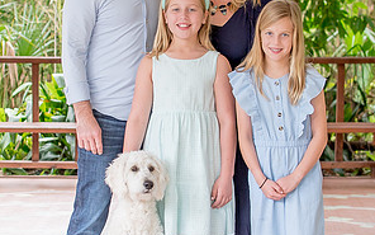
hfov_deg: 17.2
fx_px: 1237
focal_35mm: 121
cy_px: 109
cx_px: 149
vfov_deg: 10.8
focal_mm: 35
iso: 400
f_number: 2.8
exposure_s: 1/250
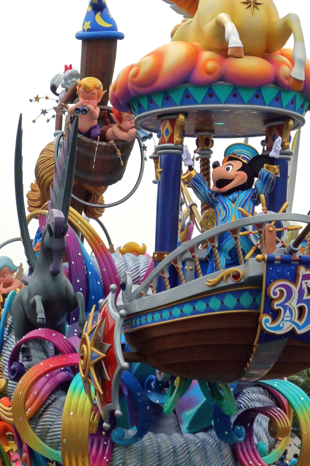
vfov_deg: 13.4
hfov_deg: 9.0
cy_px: 182
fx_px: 1976
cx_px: 193
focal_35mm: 153
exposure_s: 1/100
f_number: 4.5
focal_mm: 25.32
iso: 125
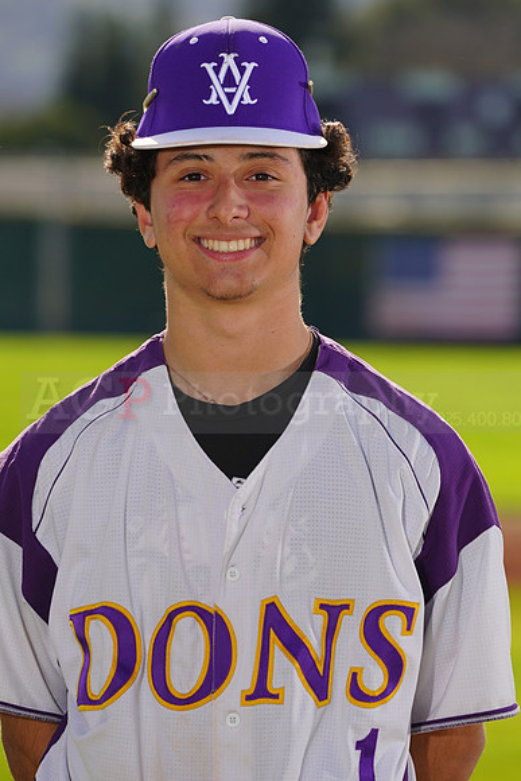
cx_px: 260
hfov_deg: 4.3
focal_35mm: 318
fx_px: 6899
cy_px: 390
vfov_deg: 6.5
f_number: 9
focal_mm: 318
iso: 100
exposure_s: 1/250
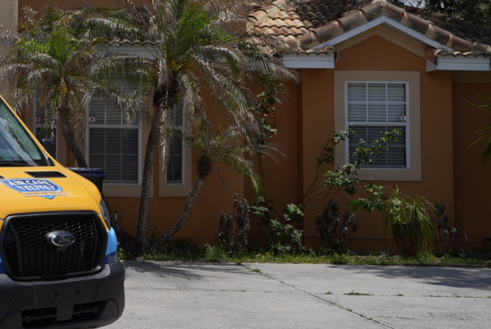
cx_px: -95
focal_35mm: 86
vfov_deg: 15.8
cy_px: 59
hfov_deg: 21.9
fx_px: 1174
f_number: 7.1
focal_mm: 35
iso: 100
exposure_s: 1/800
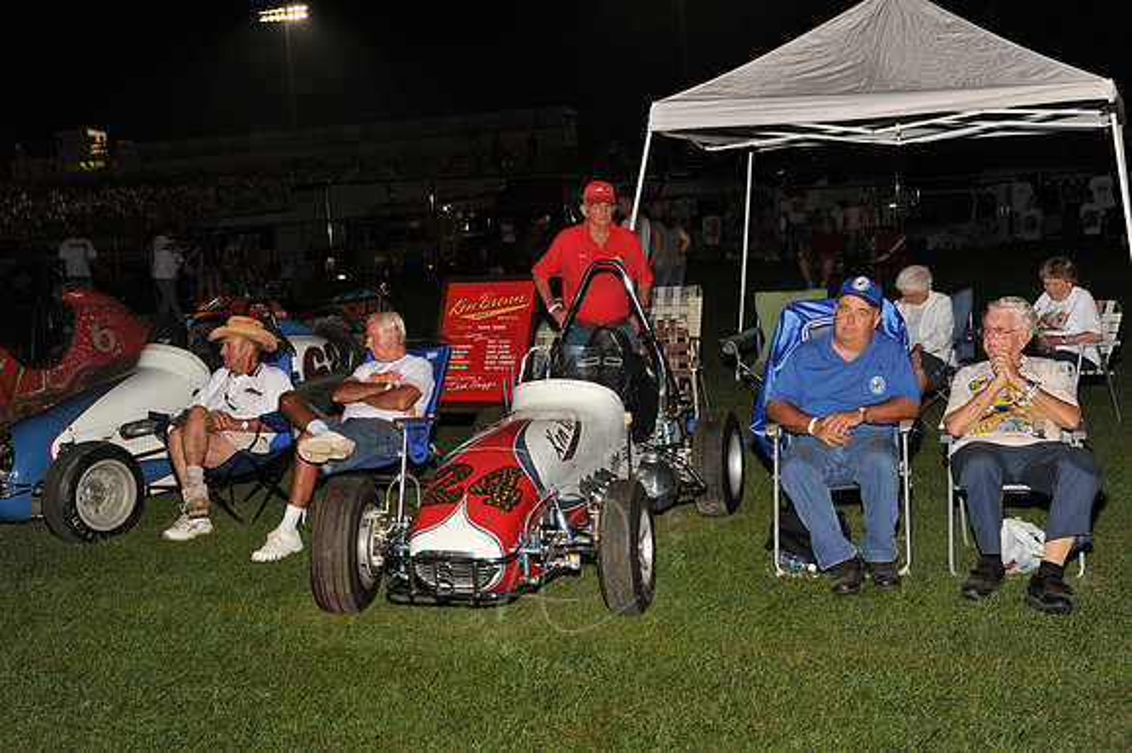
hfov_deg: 41.1
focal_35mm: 48
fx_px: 1508
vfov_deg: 28.0
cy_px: 376
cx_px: 566
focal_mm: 48
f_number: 6.3
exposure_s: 1/250
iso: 500
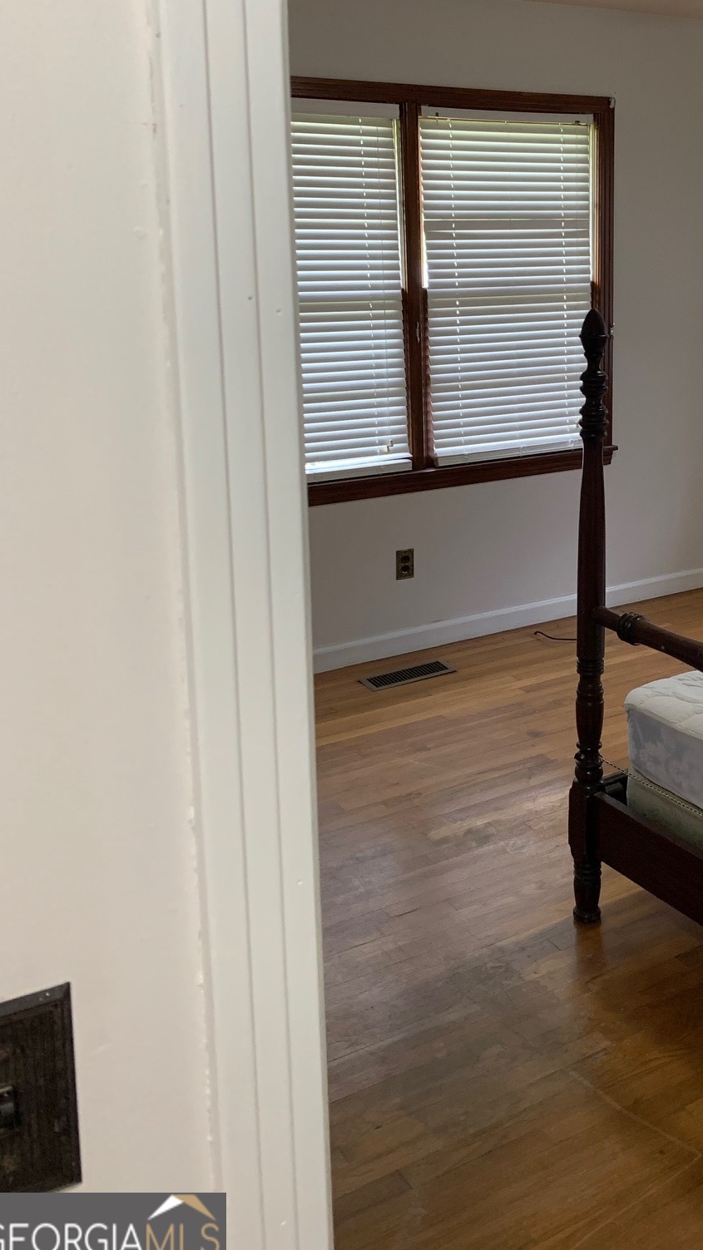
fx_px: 1260
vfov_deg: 52.0
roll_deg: +0.2
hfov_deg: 30.1
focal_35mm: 38
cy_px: 437
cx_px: 606
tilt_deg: -9.3
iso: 160
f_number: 1.8
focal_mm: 4.25
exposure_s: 1/60
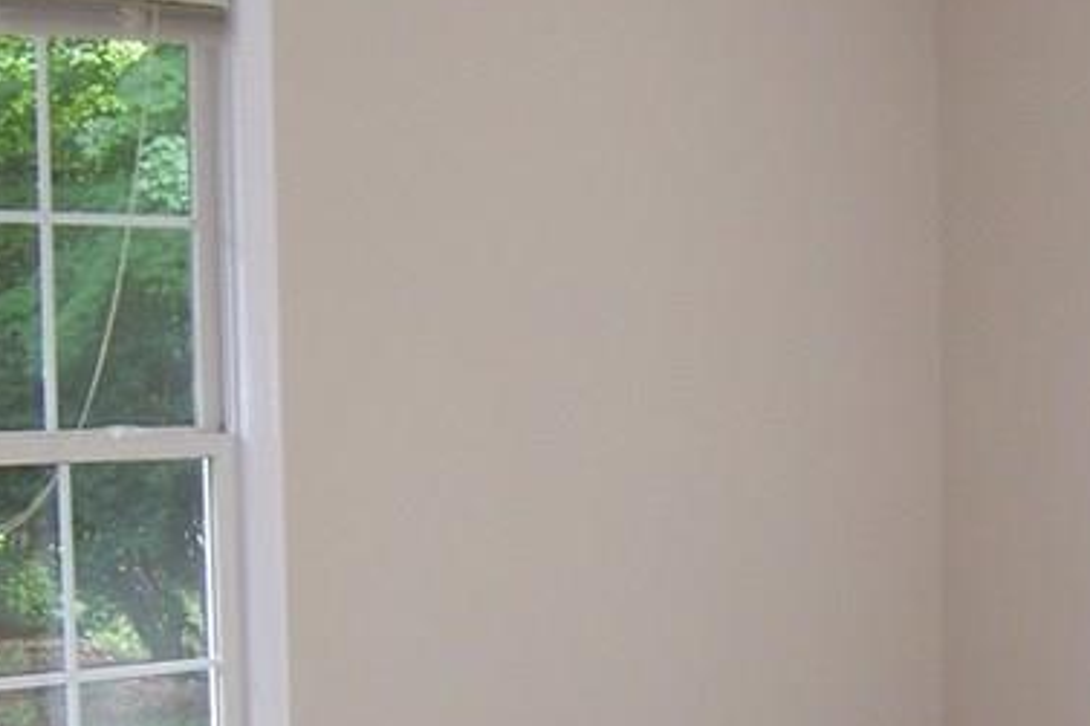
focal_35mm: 65
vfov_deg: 20.8
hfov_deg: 30.9
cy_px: 521
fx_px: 1967
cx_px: 671
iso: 64
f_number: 2.8
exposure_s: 1/30
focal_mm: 3.8
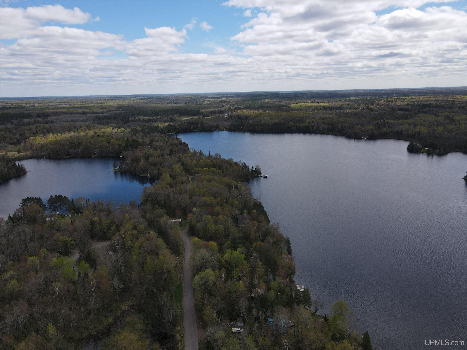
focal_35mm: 24
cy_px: 175
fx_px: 324
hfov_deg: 71.6
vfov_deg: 56.8
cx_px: 234
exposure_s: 1/1000
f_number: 2.8
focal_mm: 4.5
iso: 100
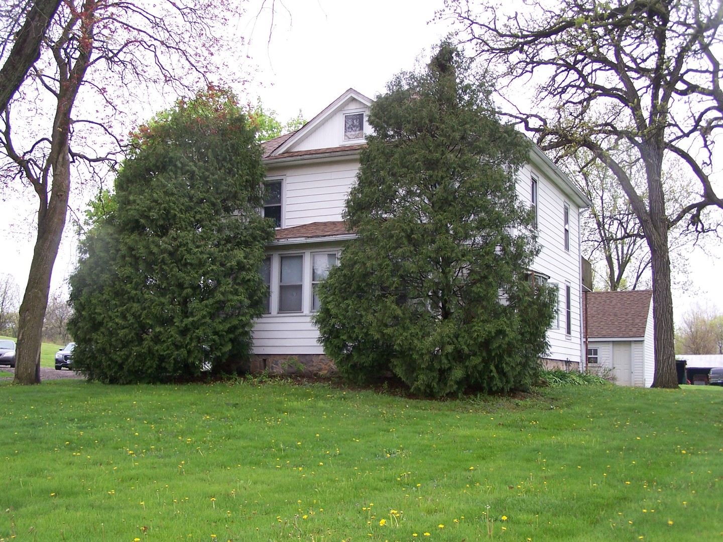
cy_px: 271
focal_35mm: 43
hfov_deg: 43.9
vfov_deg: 33.6
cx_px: 362
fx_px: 898
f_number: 2.9
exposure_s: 1/100
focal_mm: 7.1
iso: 80
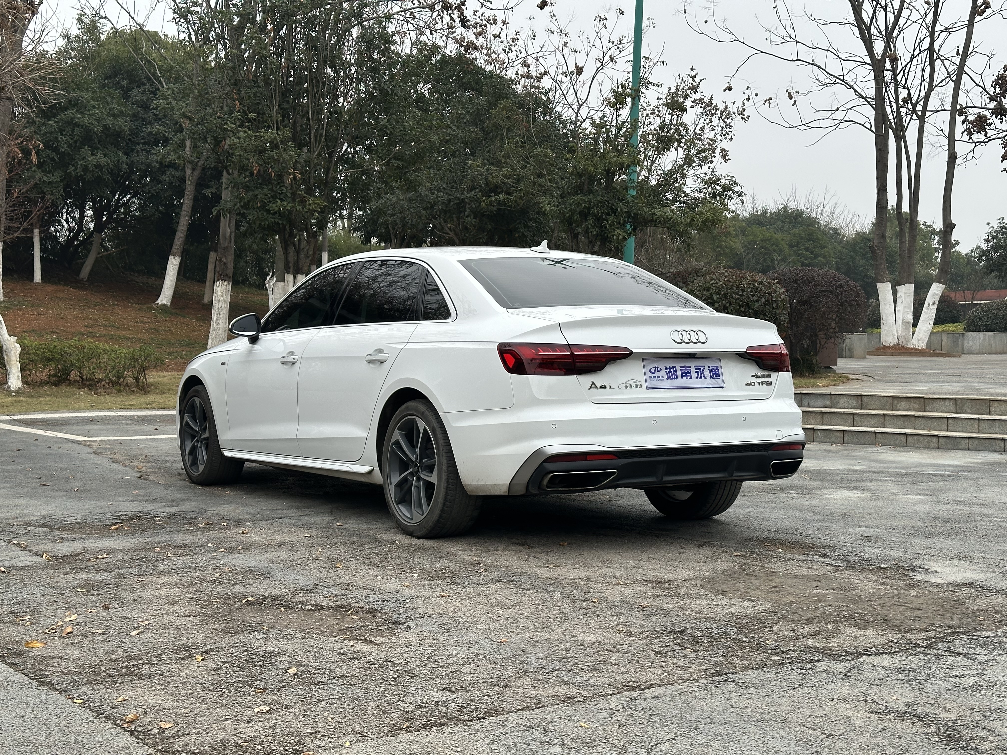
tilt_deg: +1.2
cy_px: 378
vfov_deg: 30.3
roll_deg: -1.5
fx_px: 1396
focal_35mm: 48
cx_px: 504
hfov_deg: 39.7
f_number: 1.78
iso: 64
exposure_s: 1/1783
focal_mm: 6.86
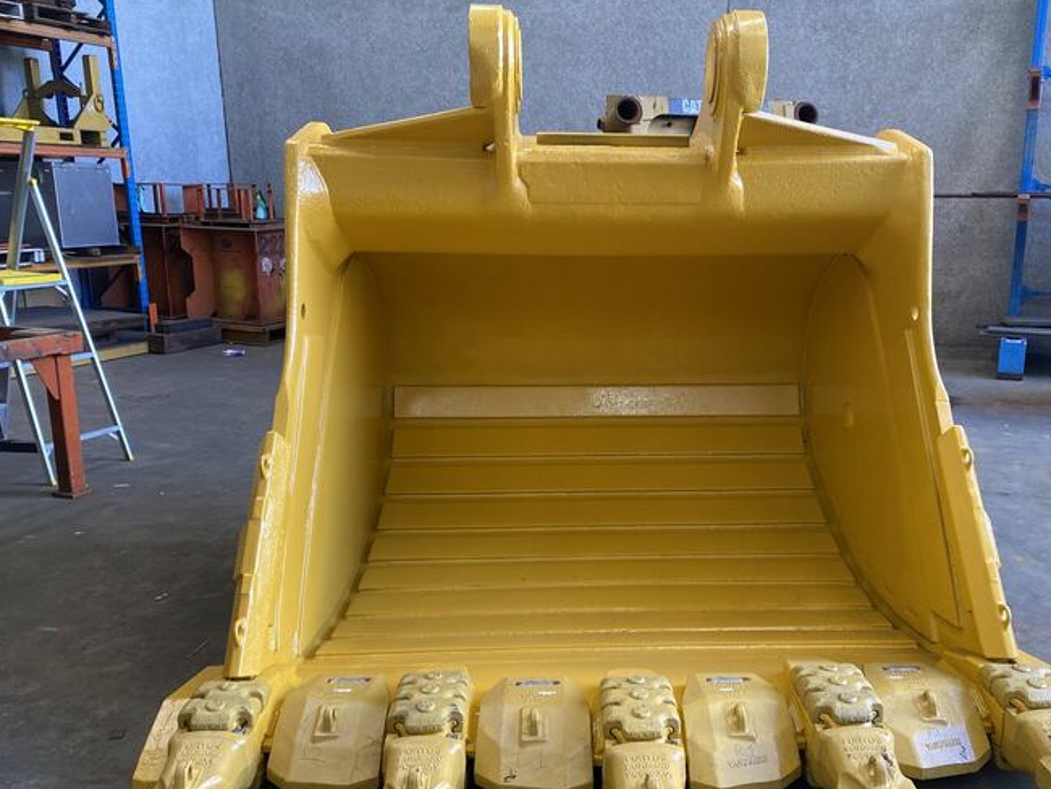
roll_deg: +0.6
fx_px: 972
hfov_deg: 56.5
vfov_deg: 44.1
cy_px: 438
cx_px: 610
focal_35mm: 32
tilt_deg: -14.0
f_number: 1.8
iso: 125
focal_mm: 4.25
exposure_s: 1/102
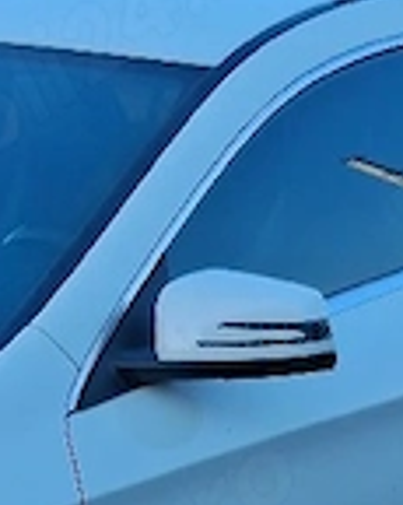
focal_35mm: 141
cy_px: 698
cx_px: 207
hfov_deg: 10.9
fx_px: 2104
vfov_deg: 13.1
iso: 25
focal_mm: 3.98
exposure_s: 1/323
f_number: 1.8
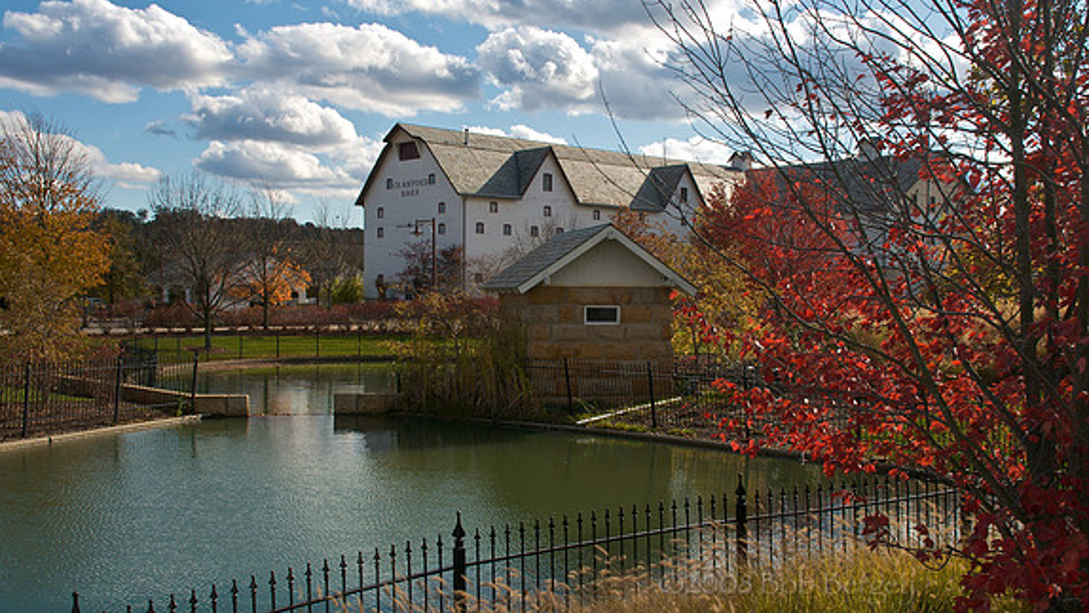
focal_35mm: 38
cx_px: 541
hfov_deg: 52.8
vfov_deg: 31.2
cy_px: 325
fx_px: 1097
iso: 200
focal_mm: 24
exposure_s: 1/400
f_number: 10
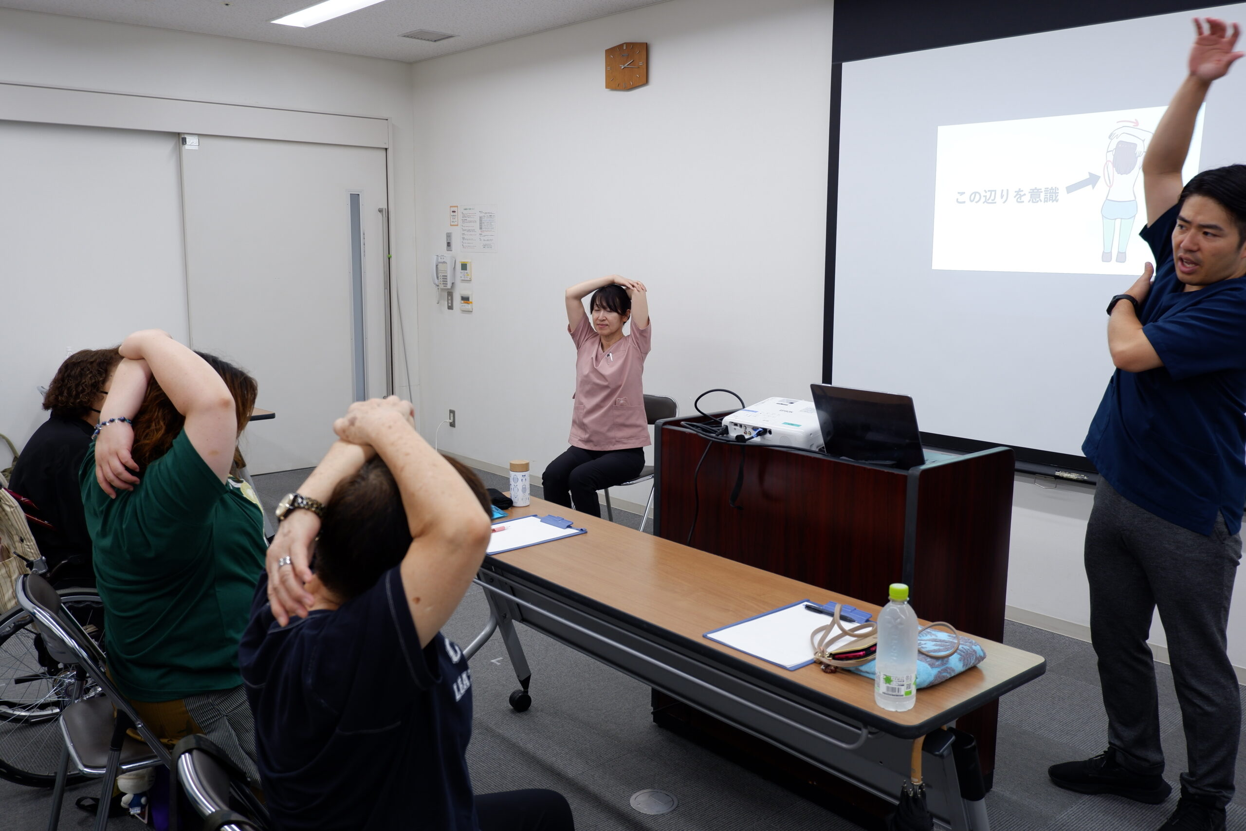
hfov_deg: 63.7
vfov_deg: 45.0
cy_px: 416
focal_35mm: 29
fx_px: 1004
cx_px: 623
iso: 200
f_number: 4
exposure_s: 1/75
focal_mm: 19.7
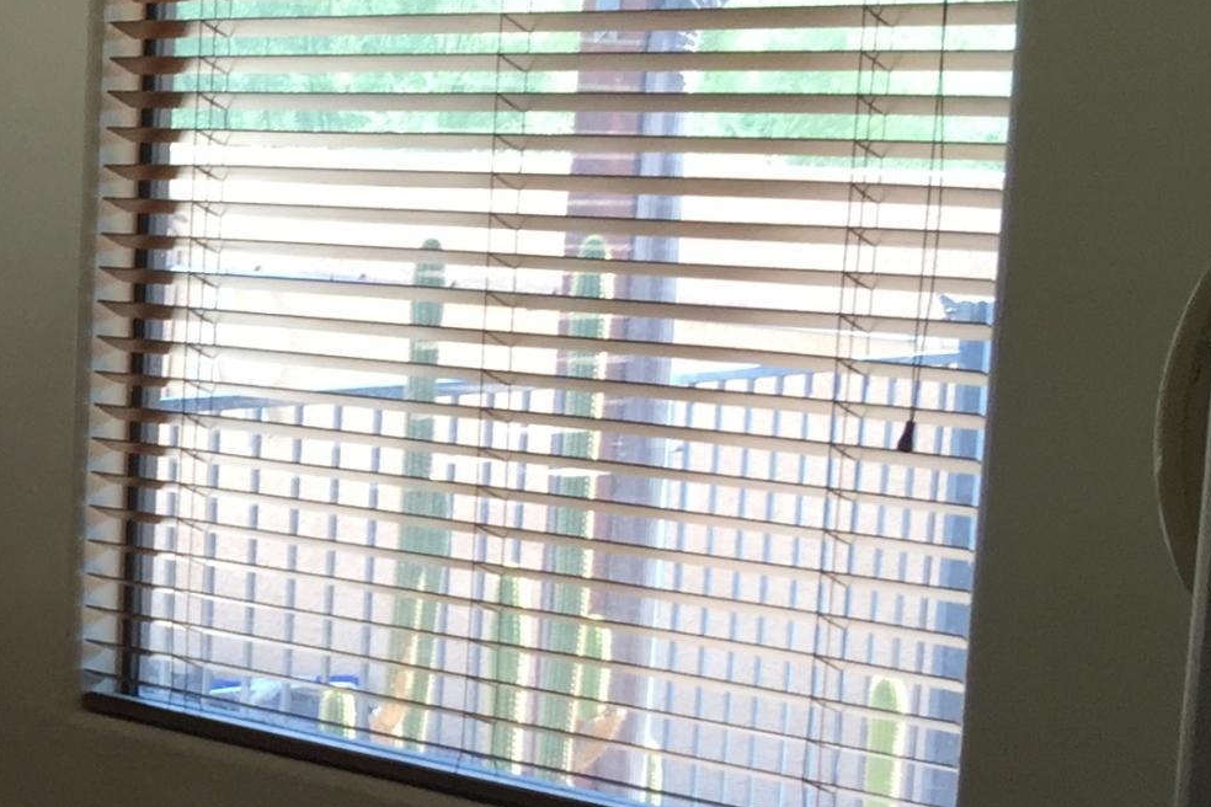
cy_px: 551
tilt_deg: -8.0
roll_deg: -1.5
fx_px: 3095
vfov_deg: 14.8
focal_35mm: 92
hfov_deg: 20.3
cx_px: -345
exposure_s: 1/120
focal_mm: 4.15
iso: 40
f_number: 2.2
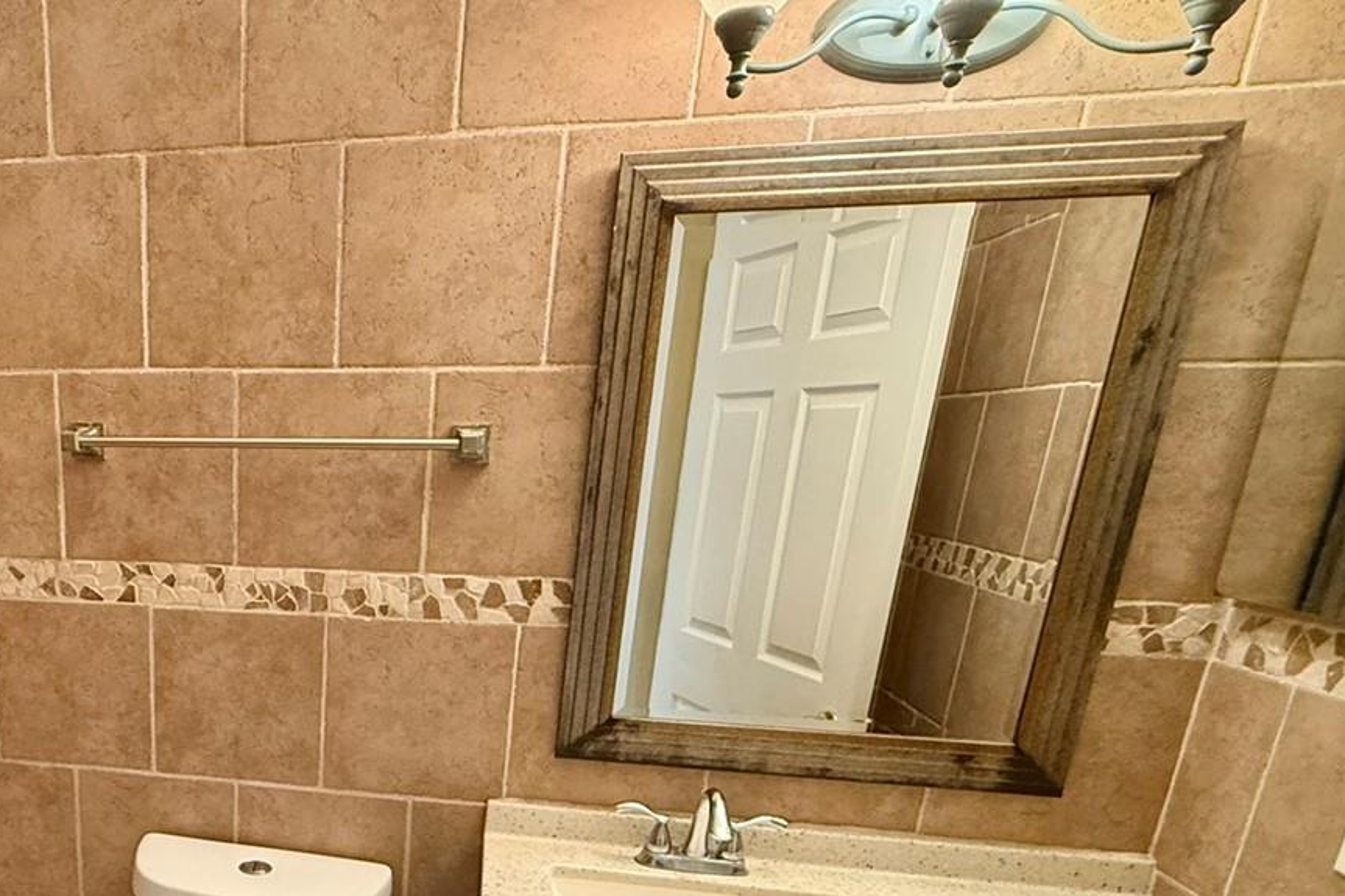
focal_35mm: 27
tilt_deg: -16.9
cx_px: 252
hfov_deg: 61.3
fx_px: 1008
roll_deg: -0.5
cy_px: 760
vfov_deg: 44.7
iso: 500
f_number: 2.2
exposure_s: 1/60
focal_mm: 2.22
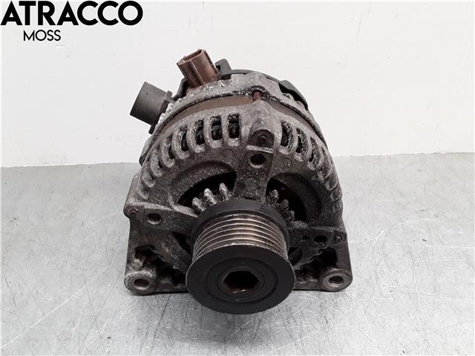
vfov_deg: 49.7
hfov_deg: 63.4
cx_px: 238
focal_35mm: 28
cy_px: 178
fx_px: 384
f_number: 1.9
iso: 64
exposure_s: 1/50
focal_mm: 2.91
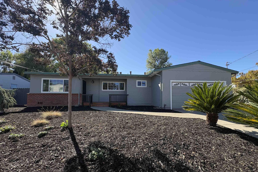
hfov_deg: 100.4
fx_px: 107
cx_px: 129
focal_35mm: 15
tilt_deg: +4.4
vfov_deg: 77.1
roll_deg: +0.2
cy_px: 94
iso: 50
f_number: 2.2
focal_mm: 2.22
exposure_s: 1/687
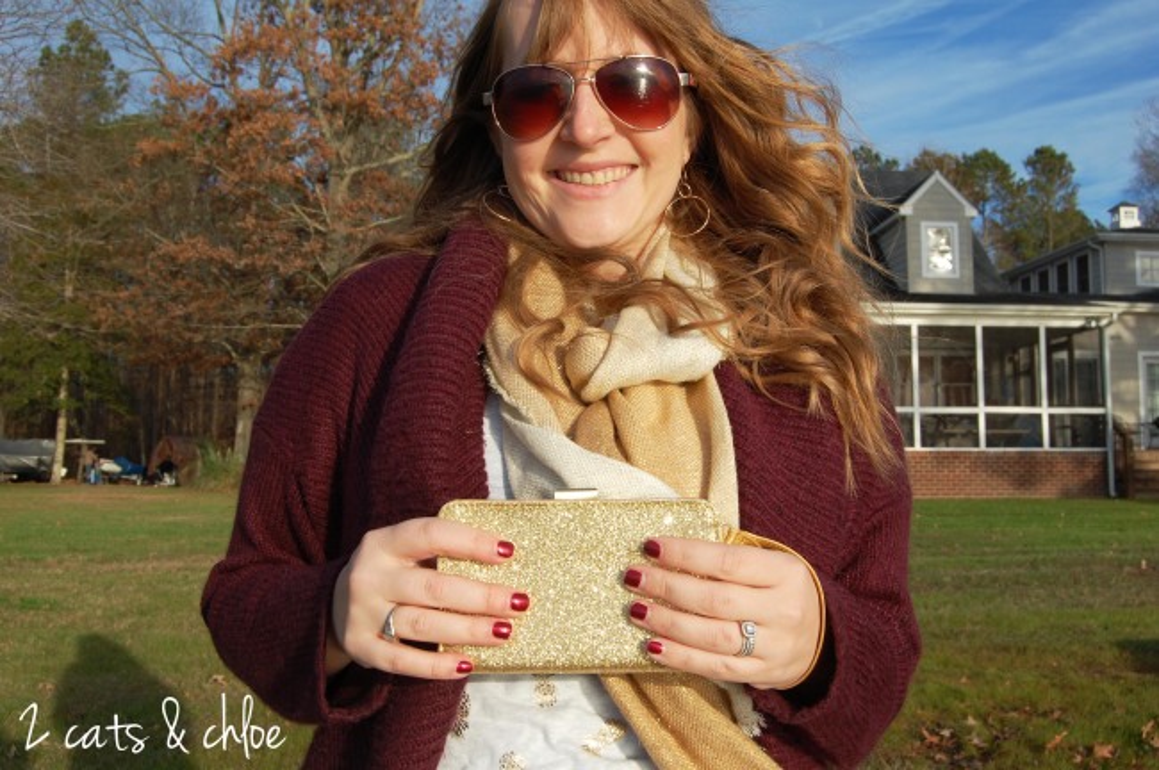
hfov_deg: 53.2
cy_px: 385
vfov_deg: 36.8
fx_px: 1158
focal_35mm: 36
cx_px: 580
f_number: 9
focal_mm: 24
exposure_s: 1/320
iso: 200
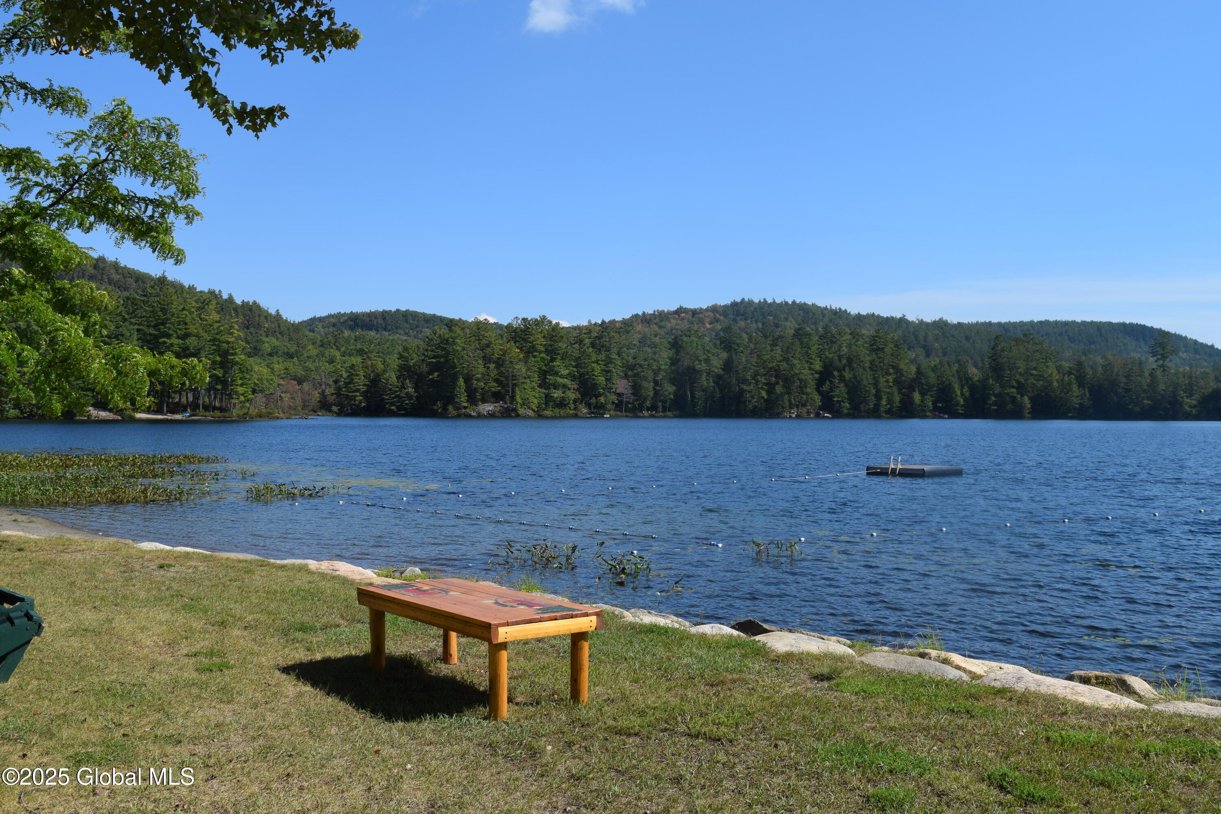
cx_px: 610
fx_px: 1272
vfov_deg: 35.5
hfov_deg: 51.3
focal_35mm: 38
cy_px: 407
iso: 200
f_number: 10
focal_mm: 25
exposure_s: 1/400
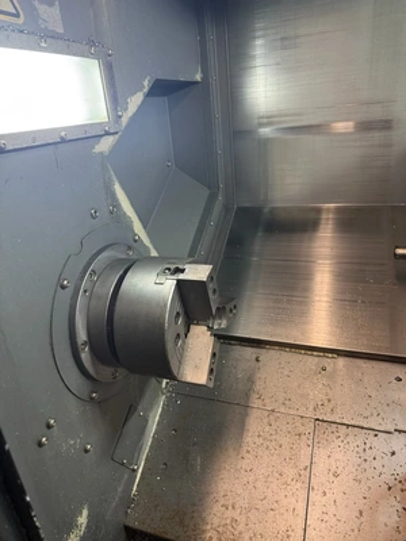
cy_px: 270
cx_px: 203
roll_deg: +7.3
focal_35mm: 24
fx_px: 375
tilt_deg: -19.9
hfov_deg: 56.8
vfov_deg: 71.6
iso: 160
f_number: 1.78
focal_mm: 6.76
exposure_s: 1/60
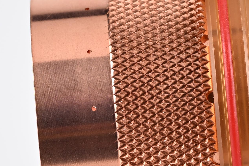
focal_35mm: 506
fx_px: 3500
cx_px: 225
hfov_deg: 4.1
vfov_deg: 2.7
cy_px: 140
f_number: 10
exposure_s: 1/200
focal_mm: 105
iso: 100
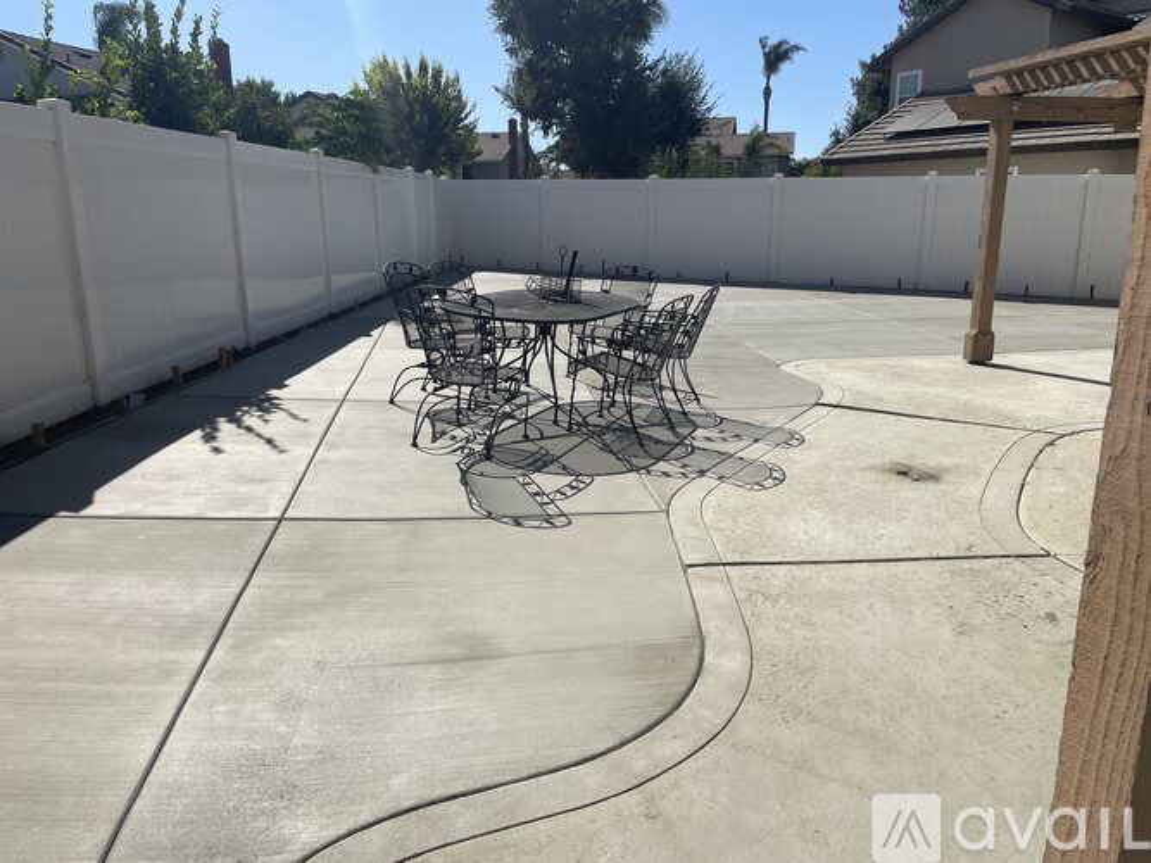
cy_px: 432
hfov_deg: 67.3
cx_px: 576
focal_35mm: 26
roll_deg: +0.3
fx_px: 864
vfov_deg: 53.0
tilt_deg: -14.0
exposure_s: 1/6494
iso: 32
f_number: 1.6
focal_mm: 4.2
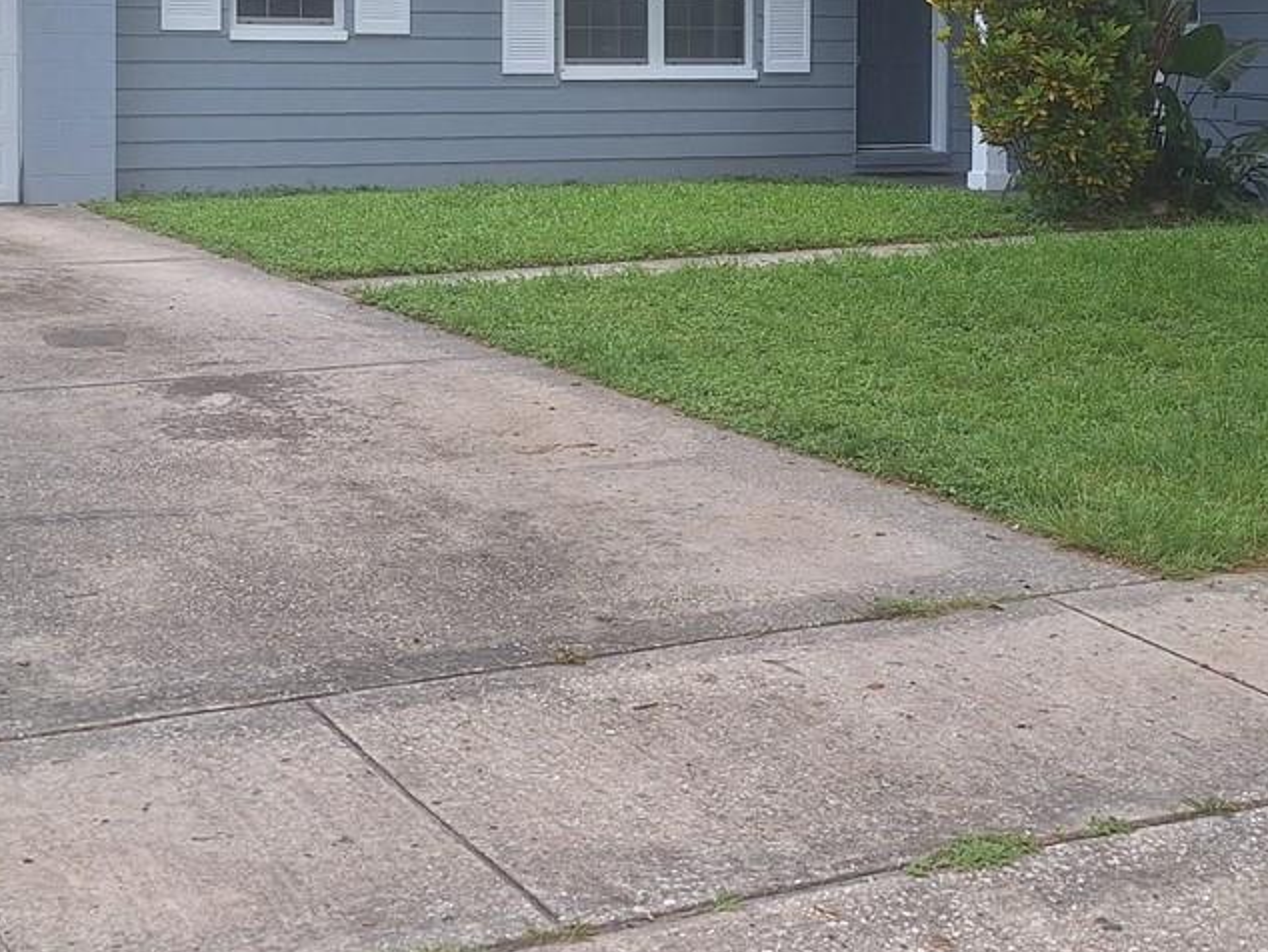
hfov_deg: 33.2
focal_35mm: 58
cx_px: 586
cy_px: 40
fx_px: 2125
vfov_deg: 24.3
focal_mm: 5.54
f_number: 1.8
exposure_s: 1/798
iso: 40
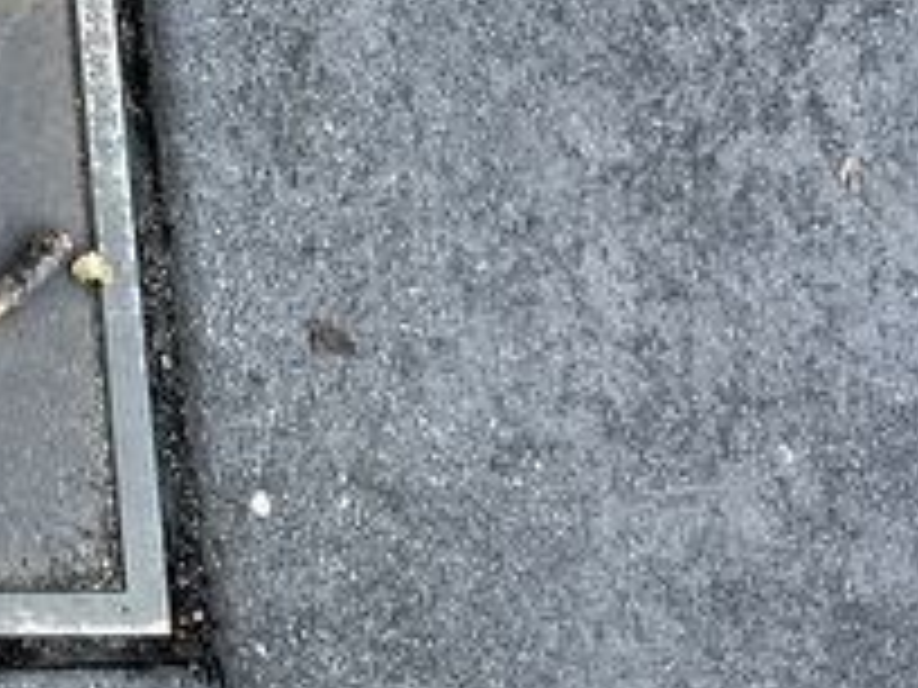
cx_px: -792
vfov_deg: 14.1
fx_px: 2705
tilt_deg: -73.7
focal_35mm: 102
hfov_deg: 16.0
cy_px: -148
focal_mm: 5.1
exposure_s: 1/172
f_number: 1.6
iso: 50
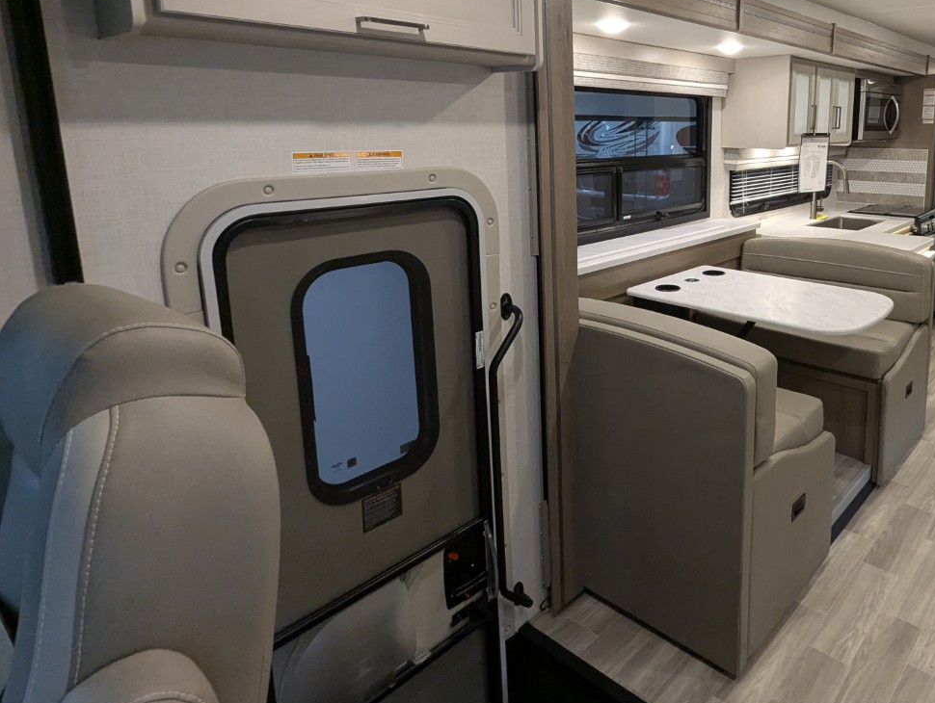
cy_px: 237
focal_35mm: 23
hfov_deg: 70.2
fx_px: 622
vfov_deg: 57.7
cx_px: 671
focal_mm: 2.35
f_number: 2.2
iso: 274
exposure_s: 1/100
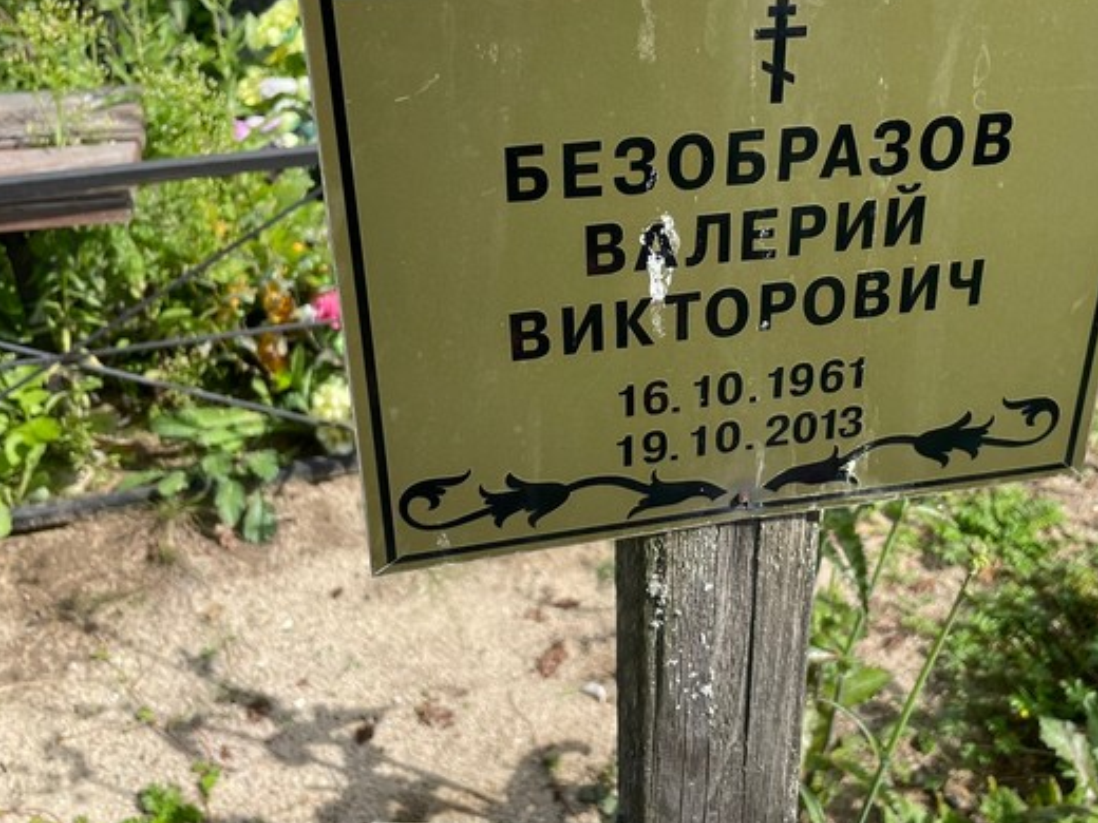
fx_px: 1269
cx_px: 665
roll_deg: +2.2
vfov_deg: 35.7
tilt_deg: -30.7
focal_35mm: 40
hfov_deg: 46.5
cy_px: 289
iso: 32
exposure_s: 1/2353
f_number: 1.6
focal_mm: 4.2
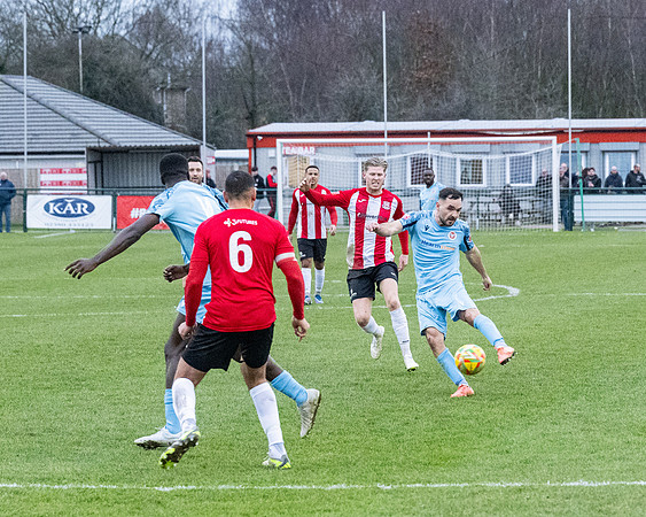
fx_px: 3790
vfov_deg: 7.8
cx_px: 464
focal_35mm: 198
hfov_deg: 9.7
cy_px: 258
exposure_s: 1/1250
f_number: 4
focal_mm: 86
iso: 5000
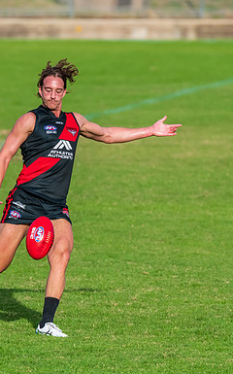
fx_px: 7431
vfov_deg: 2.9
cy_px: 165
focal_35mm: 730
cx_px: 67
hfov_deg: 1.8
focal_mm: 400
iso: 1000
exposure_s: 1/3200
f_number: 6
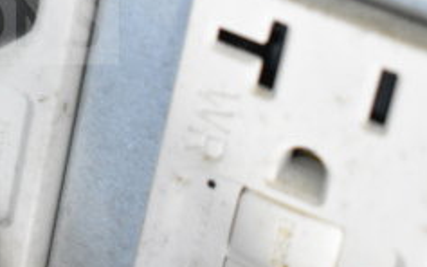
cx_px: -85
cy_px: -78
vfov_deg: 7.2
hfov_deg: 11.4
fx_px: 2106
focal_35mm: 181
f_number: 5.3
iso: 5600
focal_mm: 46
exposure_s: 1/80
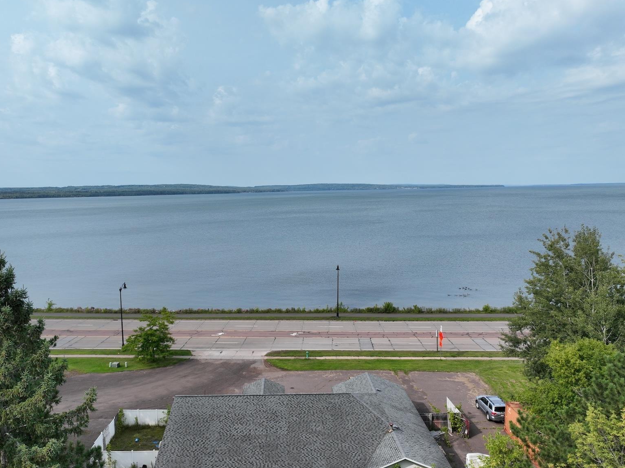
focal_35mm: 30
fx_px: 541
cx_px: 280
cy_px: 258
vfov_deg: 46.7
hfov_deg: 59.8
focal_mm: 12.29
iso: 200
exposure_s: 1/1600
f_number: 2.8
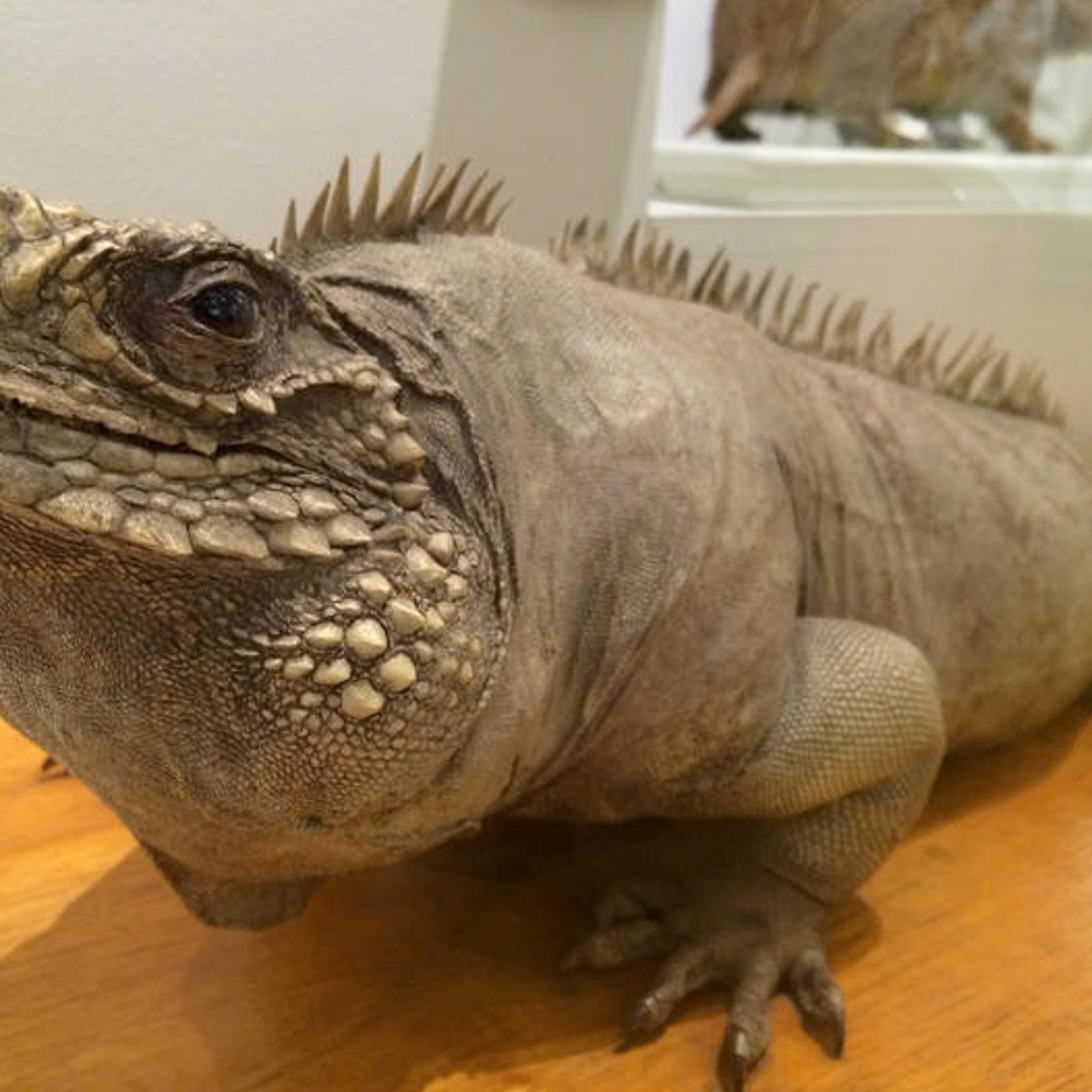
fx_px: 1249
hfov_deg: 47.1
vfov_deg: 47.2
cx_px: 460
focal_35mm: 35
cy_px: 545
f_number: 2.2
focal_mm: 4.15
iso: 320
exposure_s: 1/20
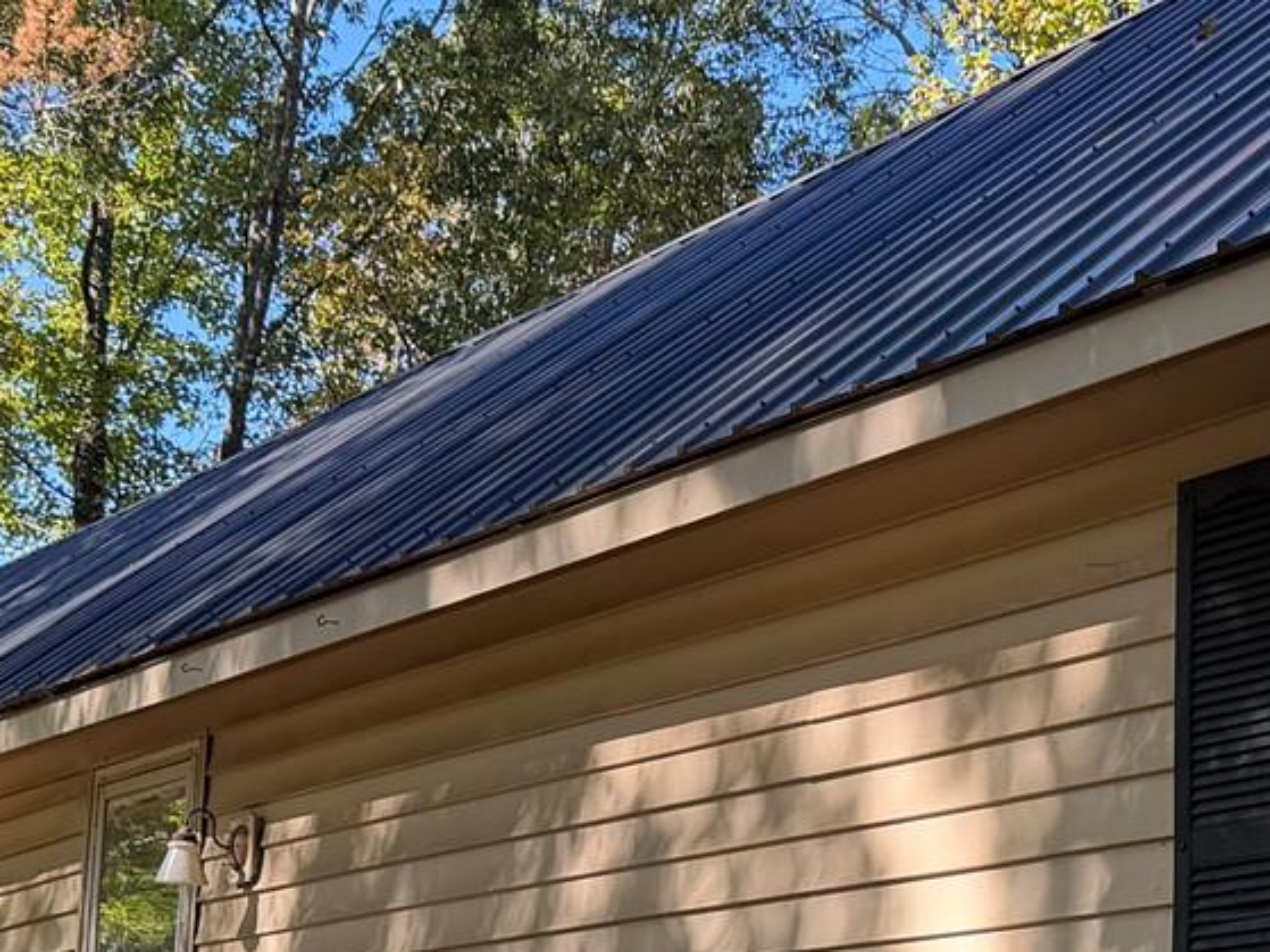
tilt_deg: +7.7
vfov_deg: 16.6
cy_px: 800
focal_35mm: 88
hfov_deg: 21.3
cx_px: 1329
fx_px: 3228
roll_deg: -1.2
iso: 100
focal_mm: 6.76
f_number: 1.78
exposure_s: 1/589
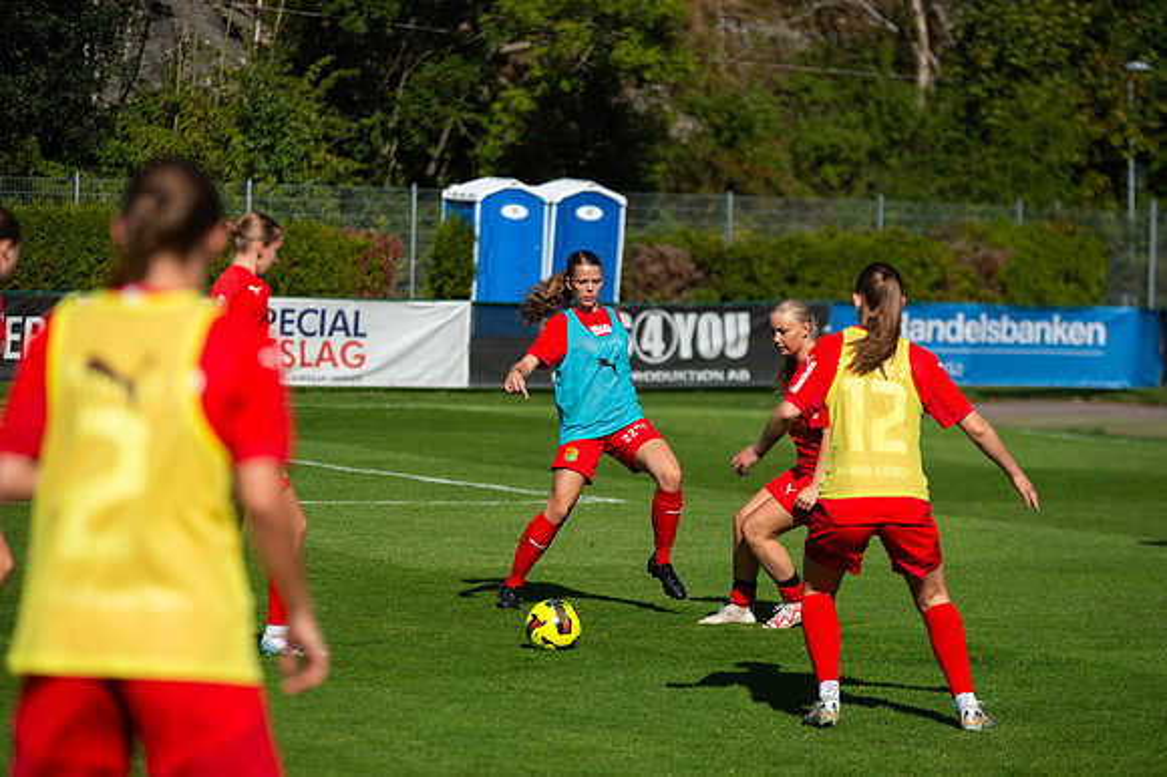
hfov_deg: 14.7
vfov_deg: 9.8
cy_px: 388
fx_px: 4536
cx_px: 584
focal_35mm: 140
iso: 100
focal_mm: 140
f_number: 3.2
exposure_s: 1/3200
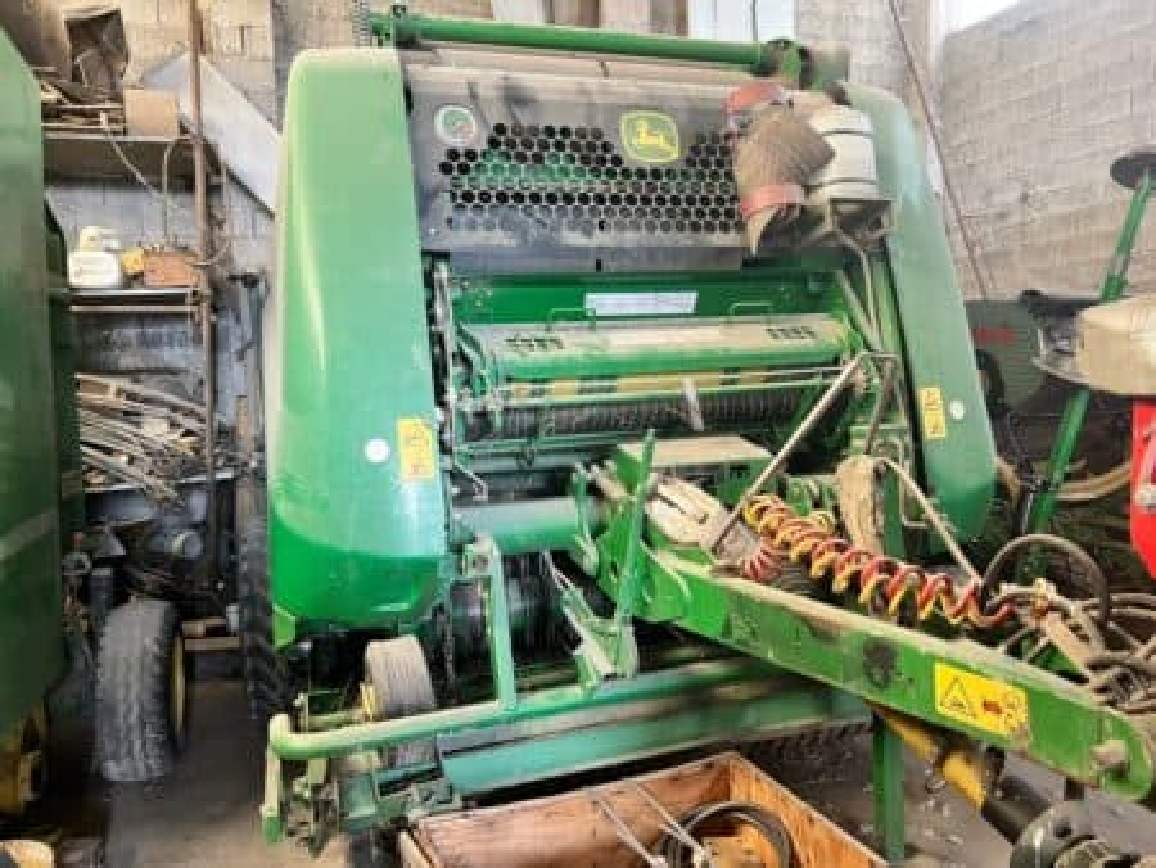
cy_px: 434
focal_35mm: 26
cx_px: 578
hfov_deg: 67.3
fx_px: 869
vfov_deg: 53.1
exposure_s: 1/60
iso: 160
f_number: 1.5
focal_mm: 5.7
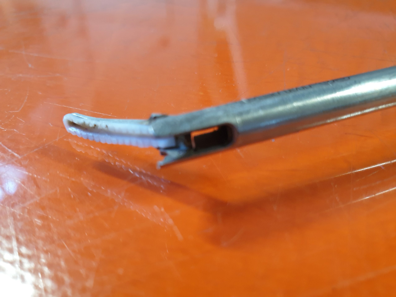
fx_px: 297
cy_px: 148
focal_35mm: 26
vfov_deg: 53.1
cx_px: 198
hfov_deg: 67.3
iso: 400
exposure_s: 1/50
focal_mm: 4.3
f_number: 2.4
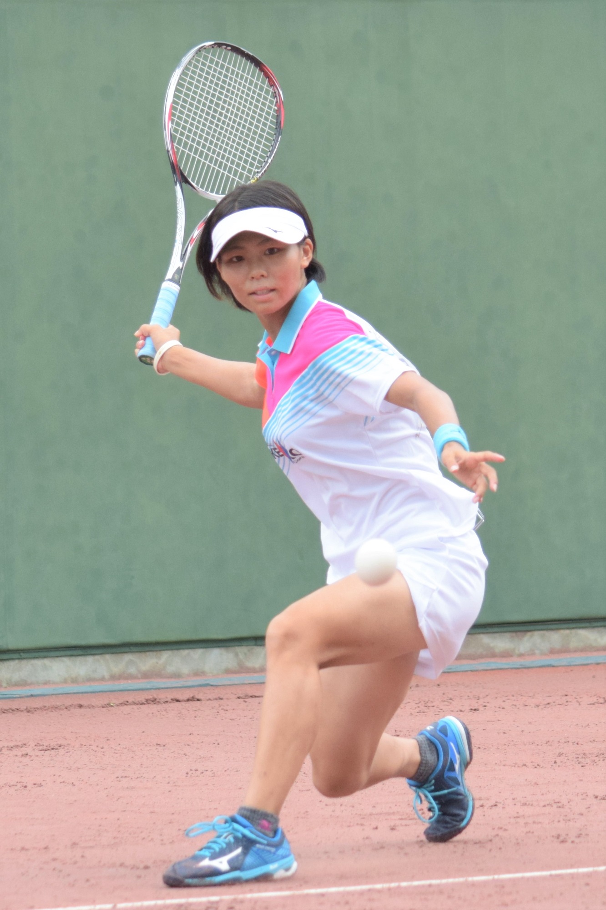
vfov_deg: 13.7
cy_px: 455
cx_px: 303
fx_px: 3790
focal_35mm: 150
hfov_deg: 9.1
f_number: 4.5
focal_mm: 100
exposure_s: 1/2000
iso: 1000
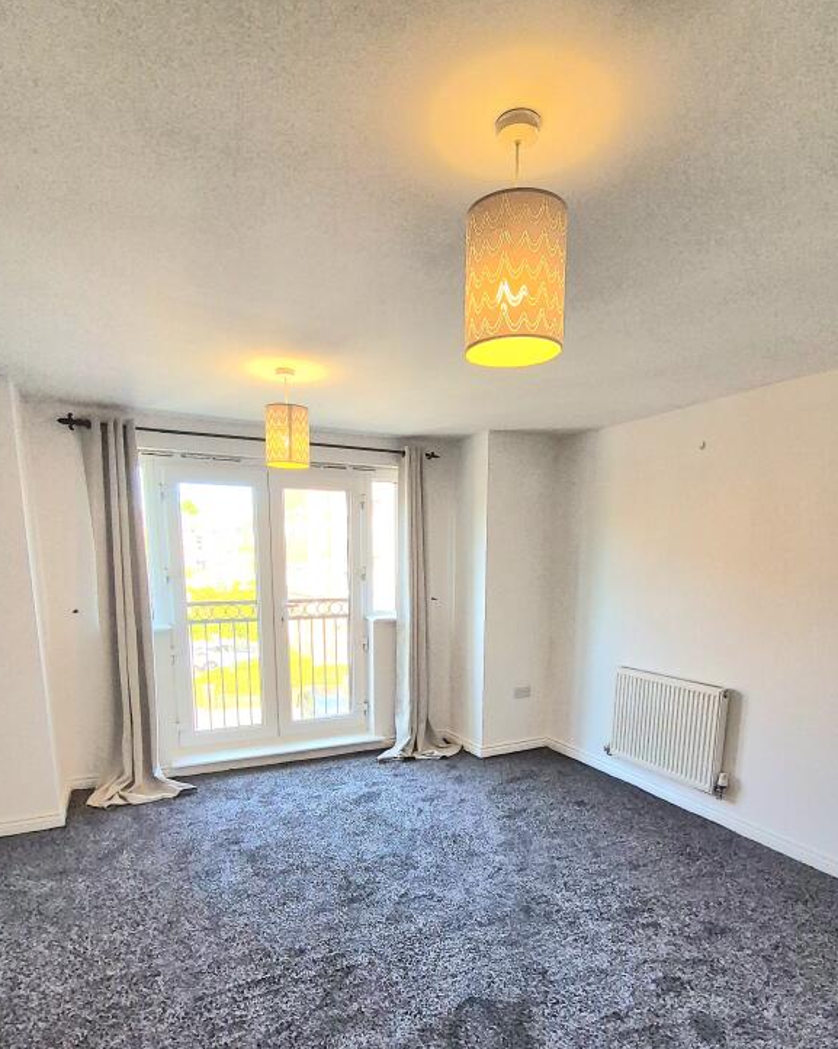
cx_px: 424
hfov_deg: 73.8
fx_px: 558
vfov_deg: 84.4
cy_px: 667
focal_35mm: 18
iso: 80
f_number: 2.2
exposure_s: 1/50
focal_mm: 2.2
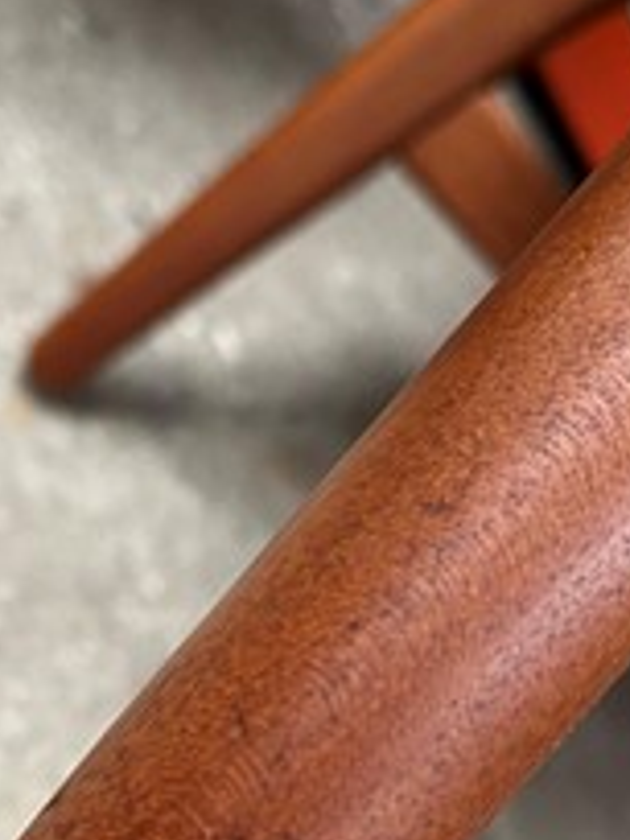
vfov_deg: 36.3
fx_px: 1238
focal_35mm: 51
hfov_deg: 28.3
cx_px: 189
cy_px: 667
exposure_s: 1/50
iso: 200
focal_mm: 5.1
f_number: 1.6
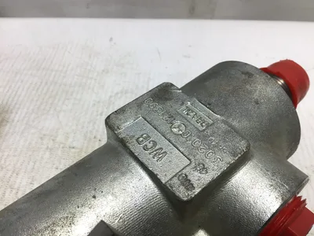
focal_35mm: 31
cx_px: 157
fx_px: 281
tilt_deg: -49.8
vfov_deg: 45.4
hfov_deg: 58.4
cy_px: 118
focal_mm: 3.3
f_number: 2.4
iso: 32
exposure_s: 1/120
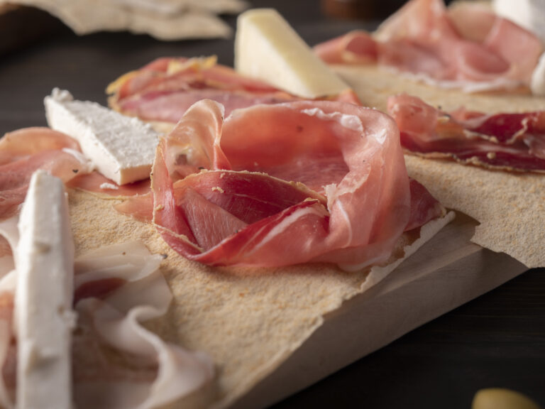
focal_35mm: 80
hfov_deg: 24.4
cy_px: 204
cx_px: 272
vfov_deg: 18.4
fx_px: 1260
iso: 200
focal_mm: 40
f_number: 4
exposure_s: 1/200
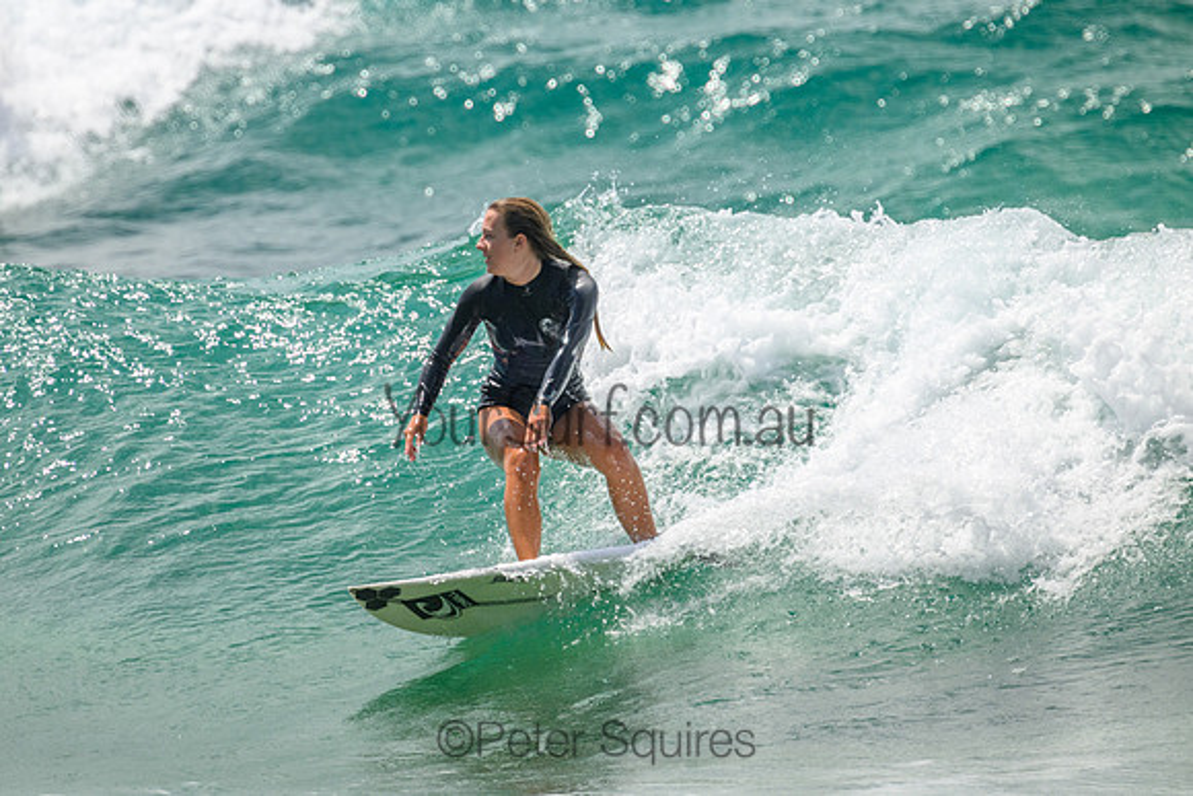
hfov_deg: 2.3
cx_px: 523
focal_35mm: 899
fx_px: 29801
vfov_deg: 1.5
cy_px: 349
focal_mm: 800
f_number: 11
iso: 800
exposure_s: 1/2000
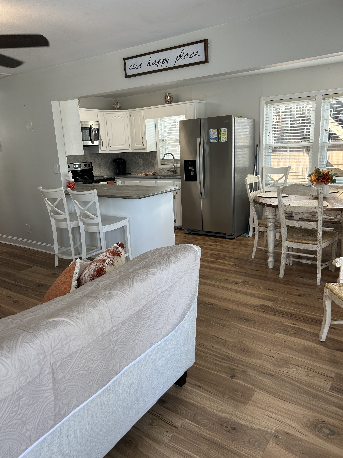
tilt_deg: -13.3
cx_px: 172
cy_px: 229
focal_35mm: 26
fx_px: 344
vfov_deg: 67.3
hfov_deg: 53.1
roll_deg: +2.9
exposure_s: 1/120
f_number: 1.5
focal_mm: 5.7
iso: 40
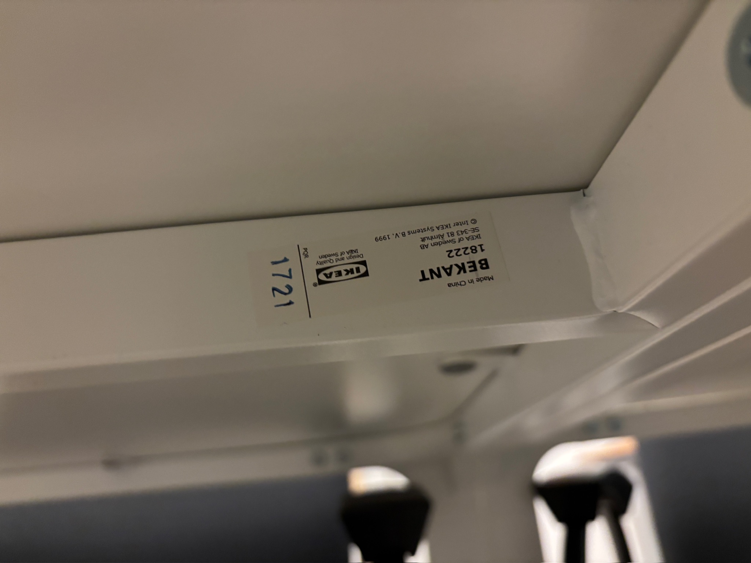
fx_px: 564
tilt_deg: +22.4
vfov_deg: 53.1
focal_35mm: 26
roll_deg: +6.1
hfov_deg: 67.3
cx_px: 376
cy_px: 282
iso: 640
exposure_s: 1/25
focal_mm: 5.96
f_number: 1.6
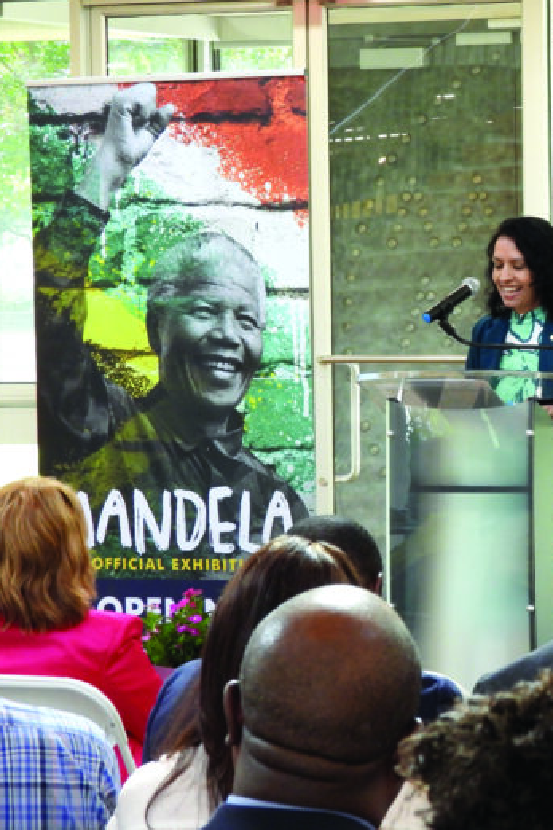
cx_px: 549
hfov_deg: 8.5
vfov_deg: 12.8
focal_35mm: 161
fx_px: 3712
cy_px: 414
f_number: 5
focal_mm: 20.7
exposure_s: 1/20
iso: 400
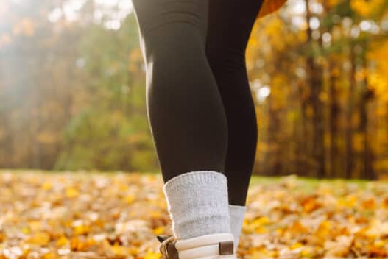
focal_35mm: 68
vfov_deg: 19.9
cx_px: 169
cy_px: 181
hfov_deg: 29.6
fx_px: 733
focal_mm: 35
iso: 320
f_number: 2.8
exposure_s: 1/800
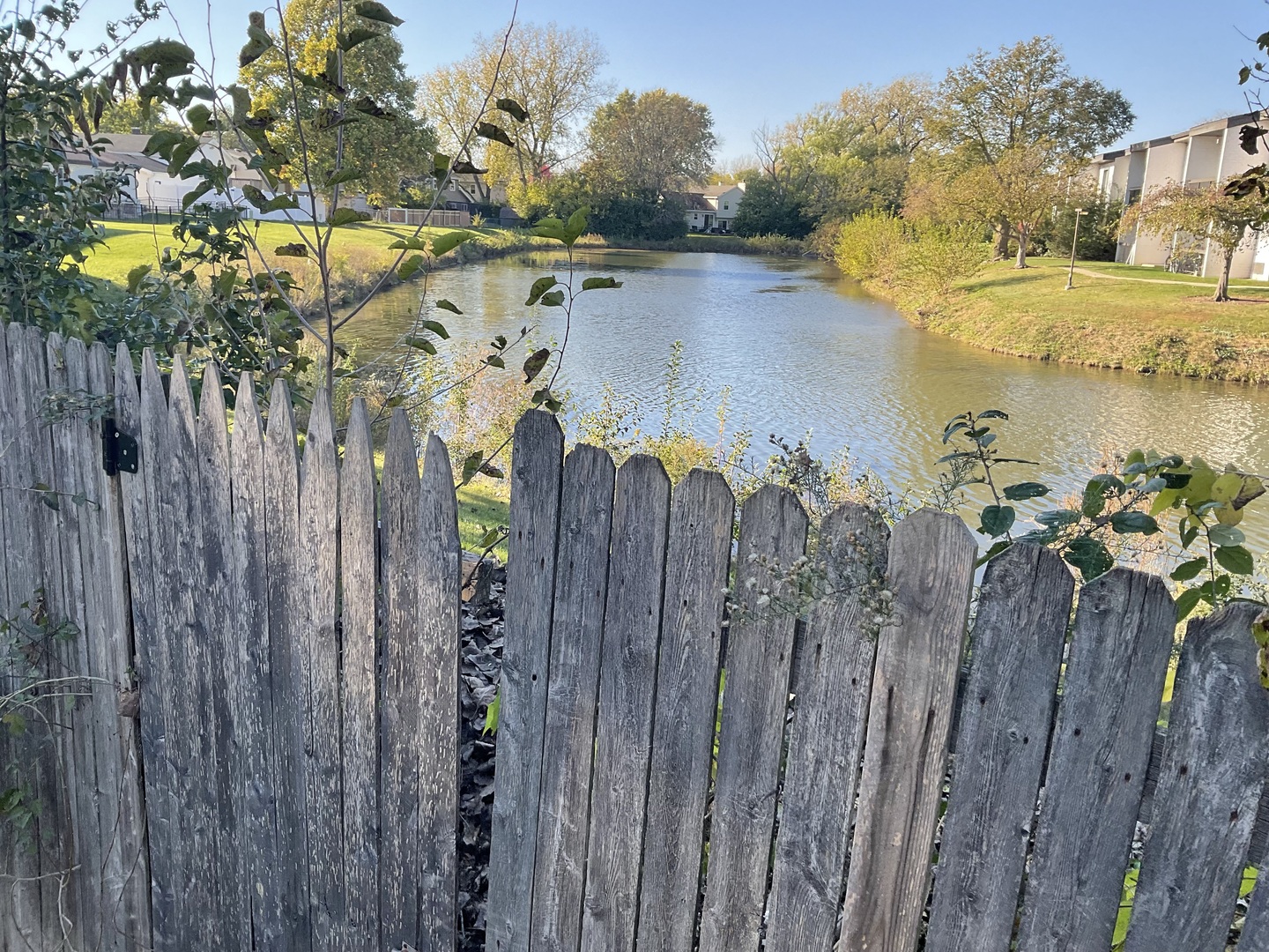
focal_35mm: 29
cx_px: 634
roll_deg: -3.0
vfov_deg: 48.2
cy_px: 476
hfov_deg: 61.7
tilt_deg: -14.5
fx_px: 1063
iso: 16
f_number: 1.8
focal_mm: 3
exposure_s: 1/346
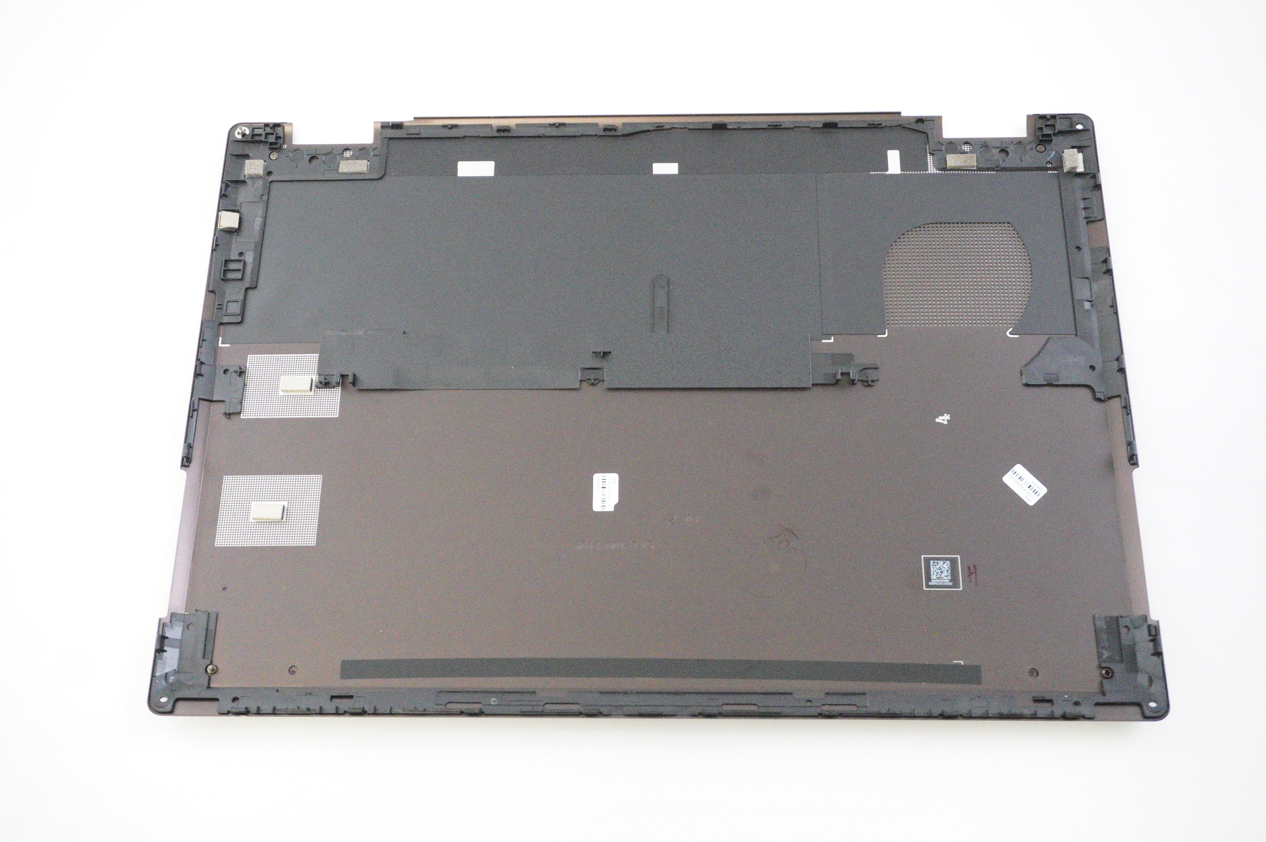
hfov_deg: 49.6
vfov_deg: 34.1
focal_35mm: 39
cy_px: 421
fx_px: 1370
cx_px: 633
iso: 12800
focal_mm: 26
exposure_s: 1/320
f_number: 5.6
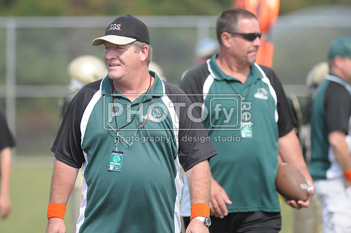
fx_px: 4235
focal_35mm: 435
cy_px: 116
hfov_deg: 4.7
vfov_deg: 3.2
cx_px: 176
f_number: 4
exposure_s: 1/5000
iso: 1600
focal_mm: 290
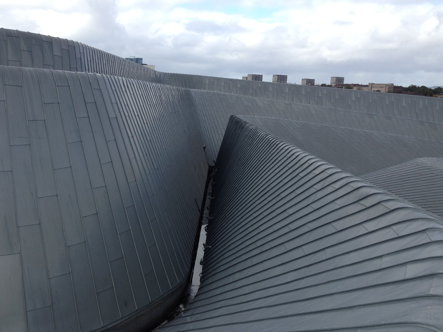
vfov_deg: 32.0
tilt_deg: -10.5
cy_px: 209
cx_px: 187
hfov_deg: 42.0
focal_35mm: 45
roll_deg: -0.6
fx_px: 576
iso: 50
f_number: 2.4
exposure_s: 1/812
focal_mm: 4.28
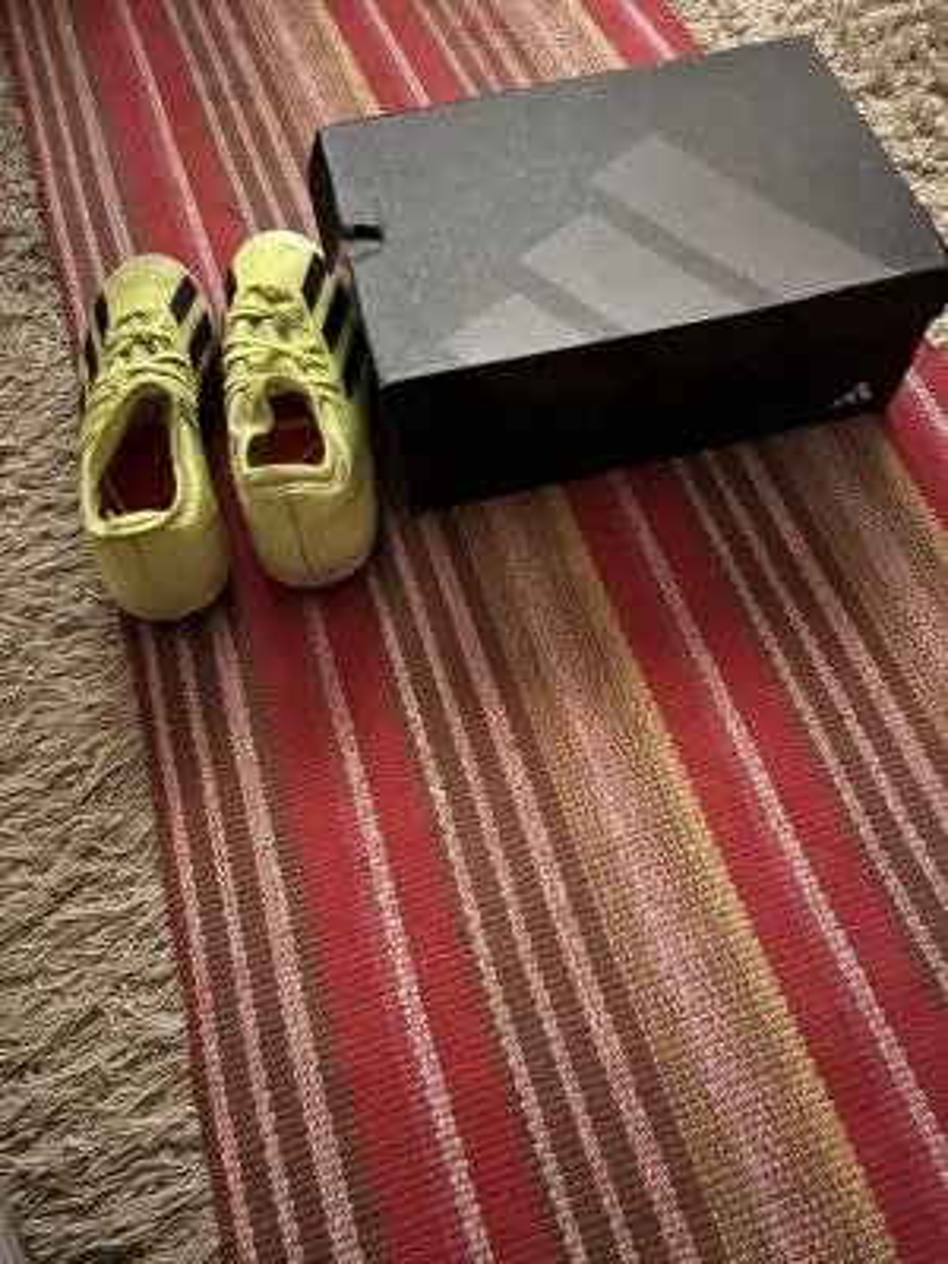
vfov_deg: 67.3
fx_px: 949
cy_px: 632
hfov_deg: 53.1
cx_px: 474
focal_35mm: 26
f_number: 1.6
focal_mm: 5.1
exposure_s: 1/12
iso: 800
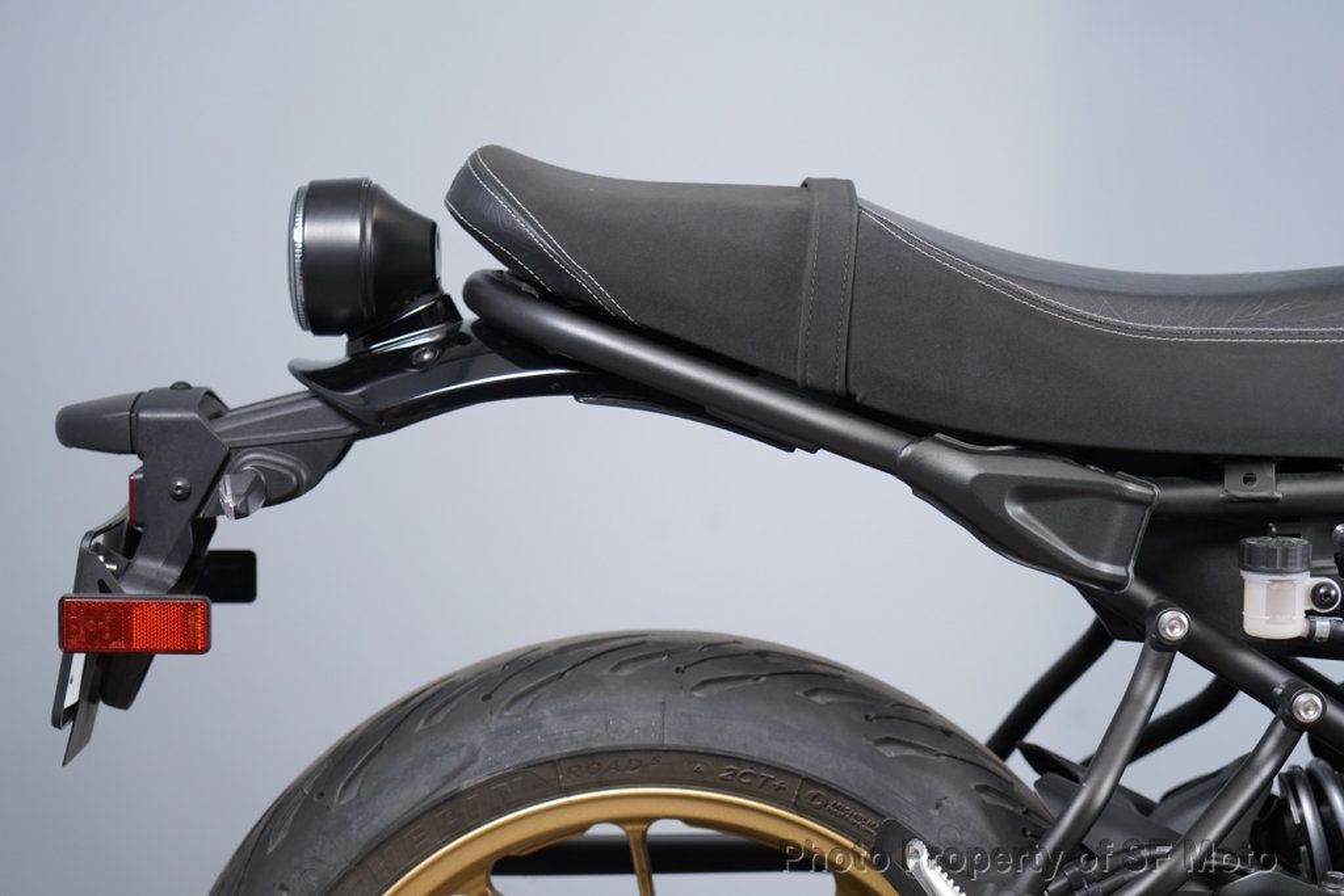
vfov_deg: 13.0
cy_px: 448
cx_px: 672
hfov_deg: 19.5
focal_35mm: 105
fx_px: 3920
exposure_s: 1/100
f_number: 4
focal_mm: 105
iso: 1600
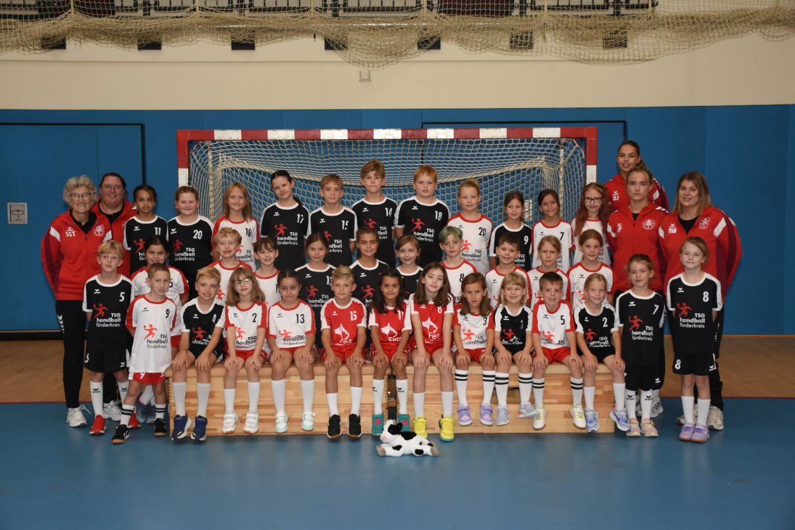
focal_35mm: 45
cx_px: 398
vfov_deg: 29.9
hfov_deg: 43.6
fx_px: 994
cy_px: 265
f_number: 4
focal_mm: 30
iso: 800
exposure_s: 1/200
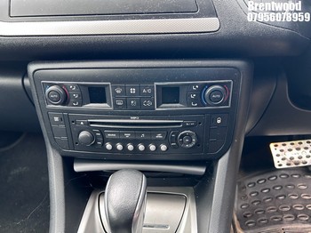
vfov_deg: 53.0
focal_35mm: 26
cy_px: 116
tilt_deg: -27.2
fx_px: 233
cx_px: 156
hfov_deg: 67.3
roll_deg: +1.7
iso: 125
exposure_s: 1/105
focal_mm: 5.7
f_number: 1.5
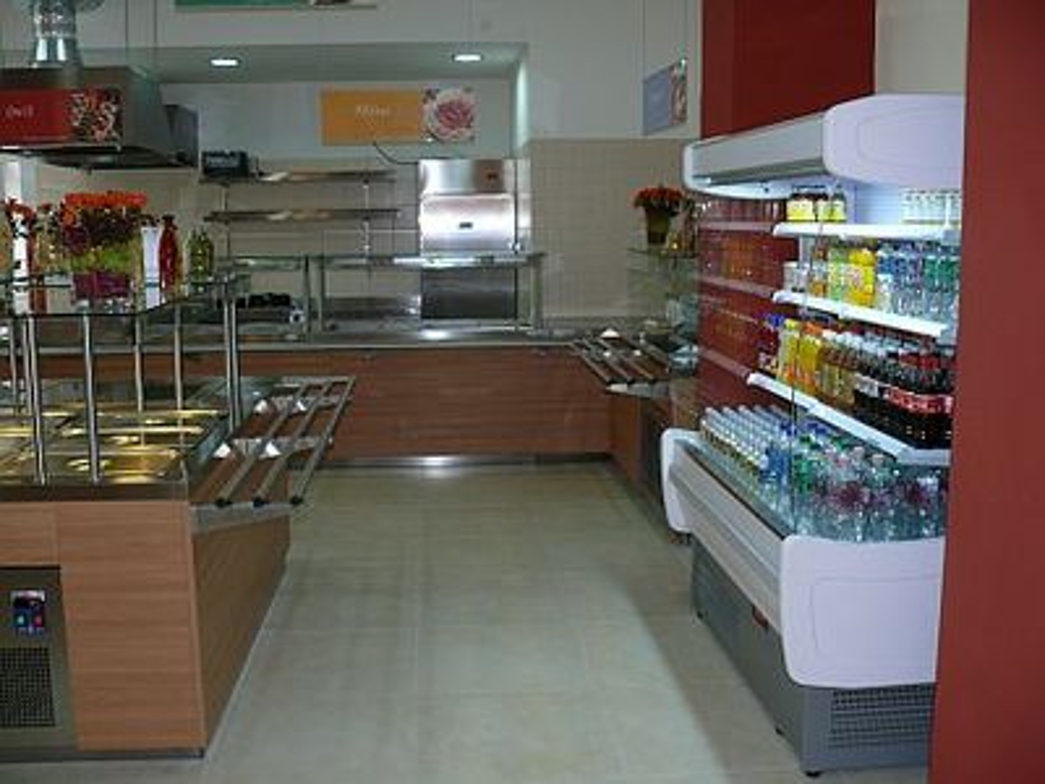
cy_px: 392
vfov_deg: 40.7
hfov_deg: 52.6
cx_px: 522
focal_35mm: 35
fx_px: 1057
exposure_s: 1/30
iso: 100
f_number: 2.8
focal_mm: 7.4
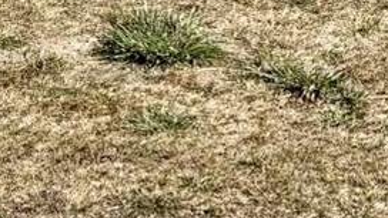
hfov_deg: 9.8
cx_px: -174
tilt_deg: +0.2
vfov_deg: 5.1
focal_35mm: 213
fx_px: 2191
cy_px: -638
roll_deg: +1.9
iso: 50
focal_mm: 5.96
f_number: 1.6
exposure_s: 1/4065
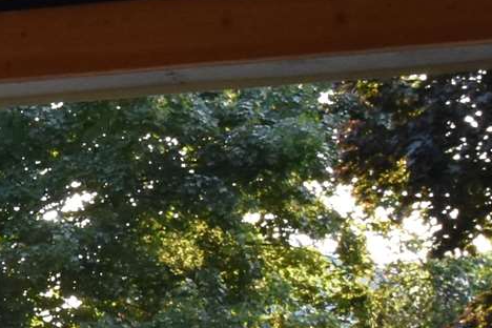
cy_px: 565
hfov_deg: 9.0
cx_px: -828
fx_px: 2692
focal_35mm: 197
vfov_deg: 6.8
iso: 640
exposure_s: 1/125
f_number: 8
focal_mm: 20
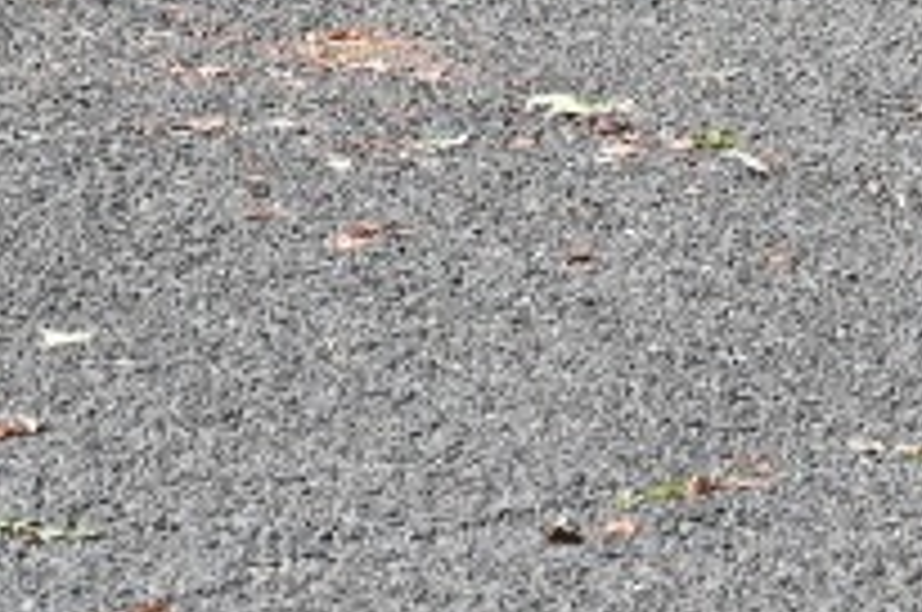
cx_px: 2181
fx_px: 14166
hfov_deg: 3.7
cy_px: -1526
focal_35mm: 554
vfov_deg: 2.4
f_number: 6.3
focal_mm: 70
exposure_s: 1/320
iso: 100
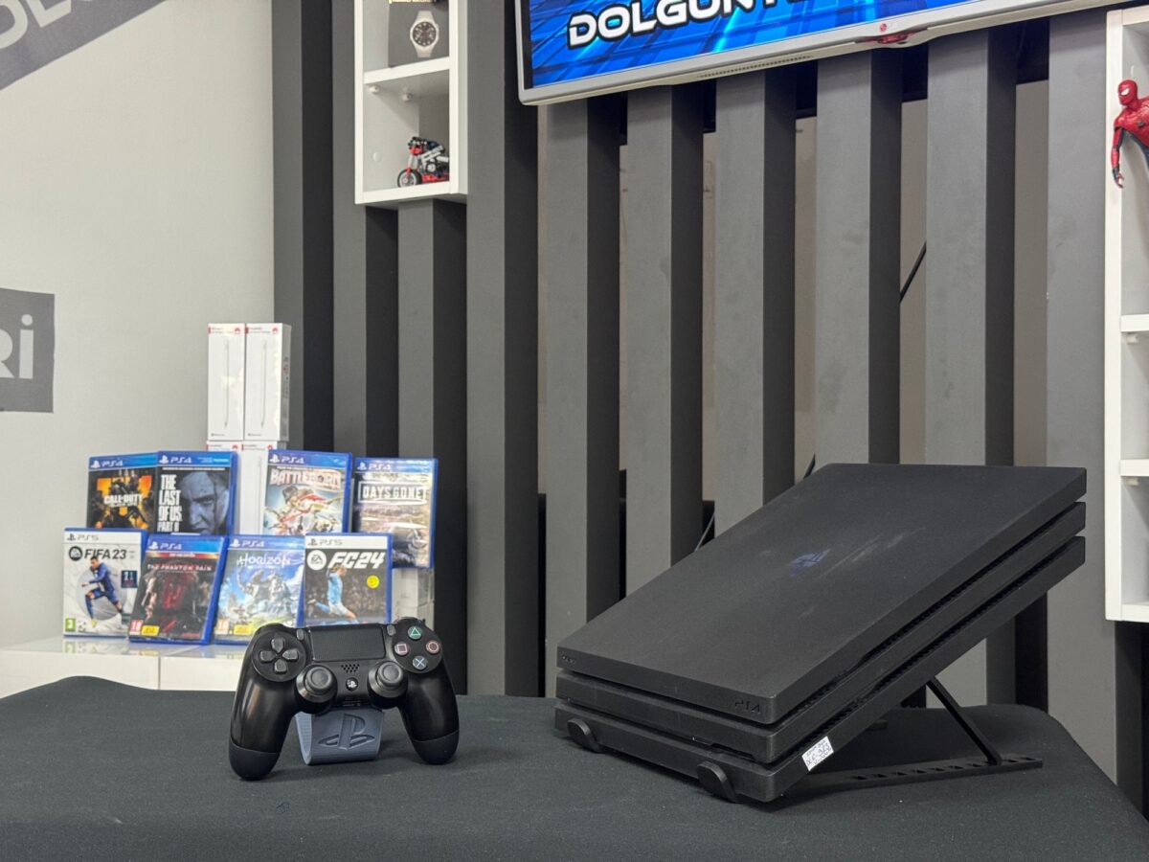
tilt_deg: +1.1
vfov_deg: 30.3
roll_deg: -0.8
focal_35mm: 48
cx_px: 574
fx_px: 1593
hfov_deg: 39.7
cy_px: 431
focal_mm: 6.76
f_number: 1.78
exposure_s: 1/60
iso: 250
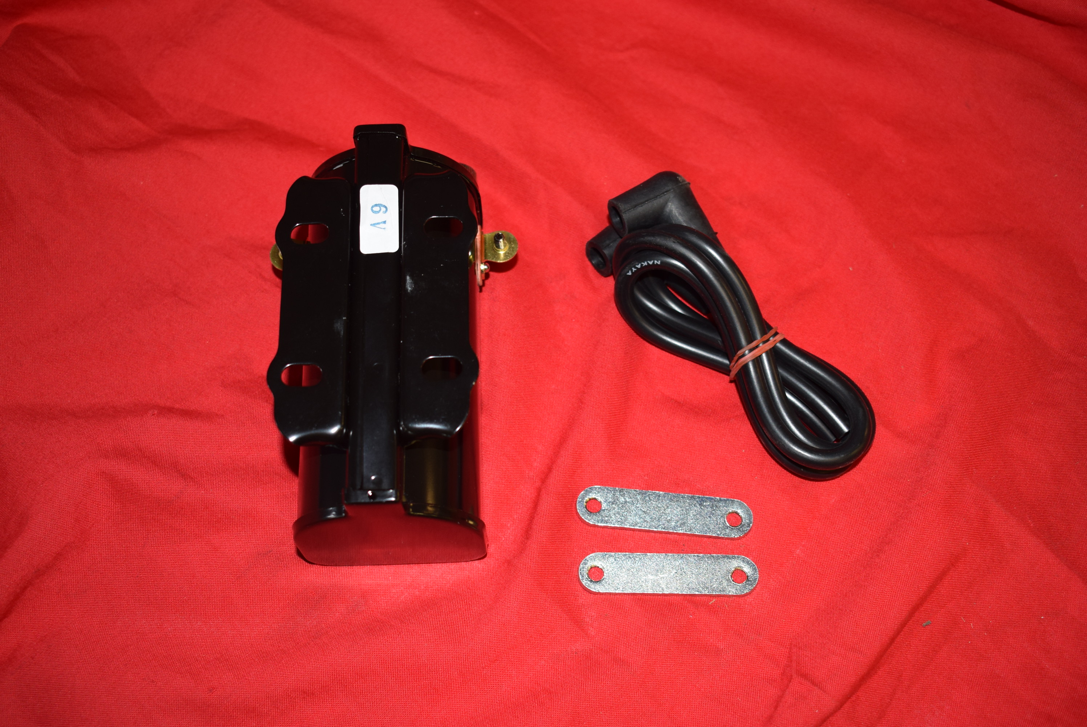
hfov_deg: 46.4
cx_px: 544
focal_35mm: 42
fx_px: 1269
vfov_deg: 31.9
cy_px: 364
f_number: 5
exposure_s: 1/60
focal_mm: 28
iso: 400
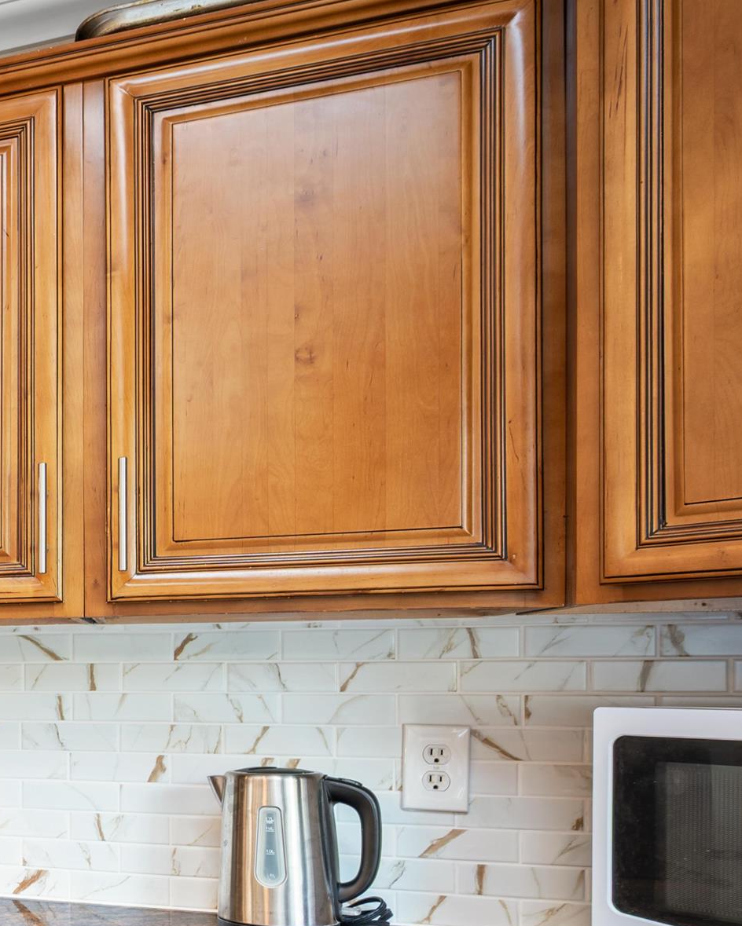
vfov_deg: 41.0
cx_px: -423
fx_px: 1207
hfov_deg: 24.7
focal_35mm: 44
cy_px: 679
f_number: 8
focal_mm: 18
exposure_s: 2
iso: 100
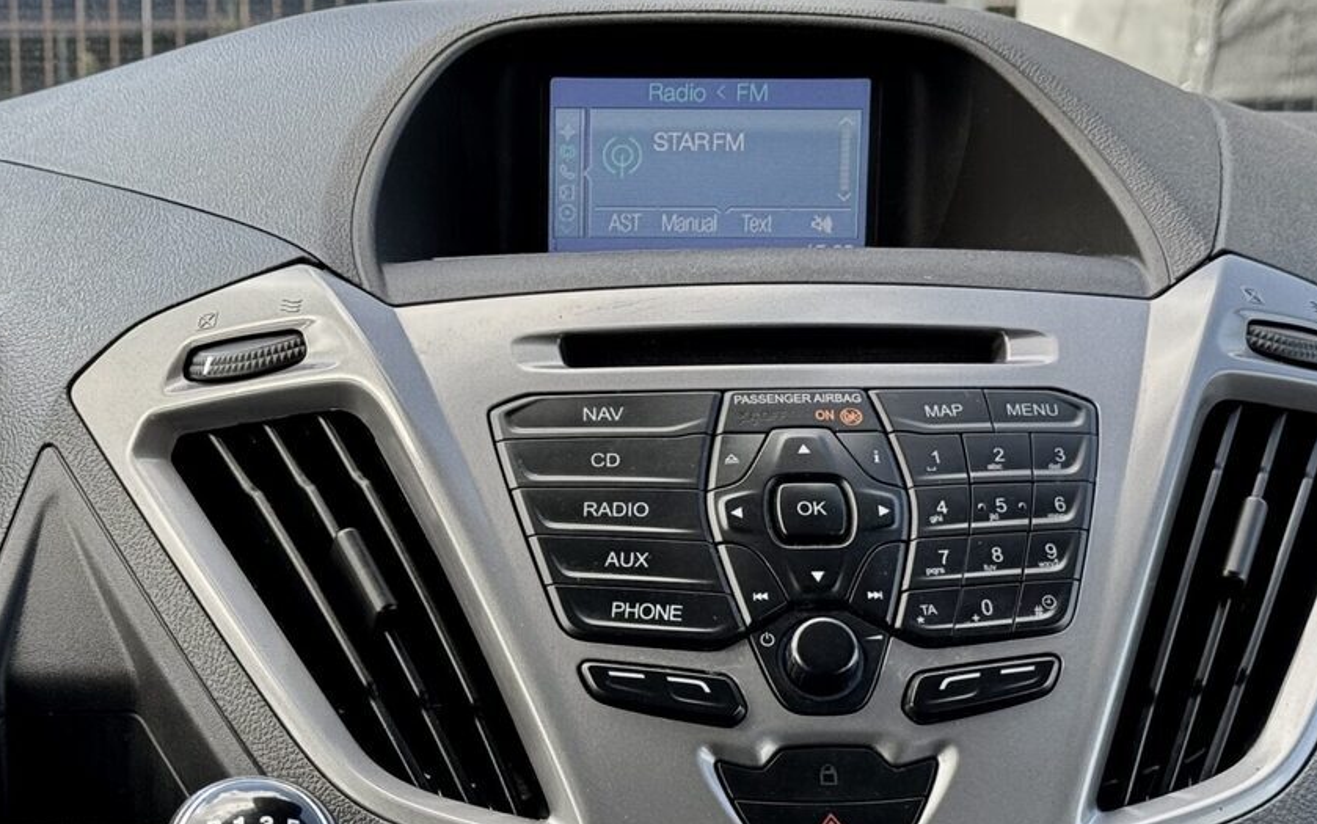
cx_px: 487
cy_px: 628
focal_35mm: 97
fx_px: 3483
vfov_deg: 13.4
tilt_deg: -17.8
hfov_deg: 21.4
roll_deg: -0.2
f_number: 1.78
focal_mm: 6.76
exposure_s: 1/207
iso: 64
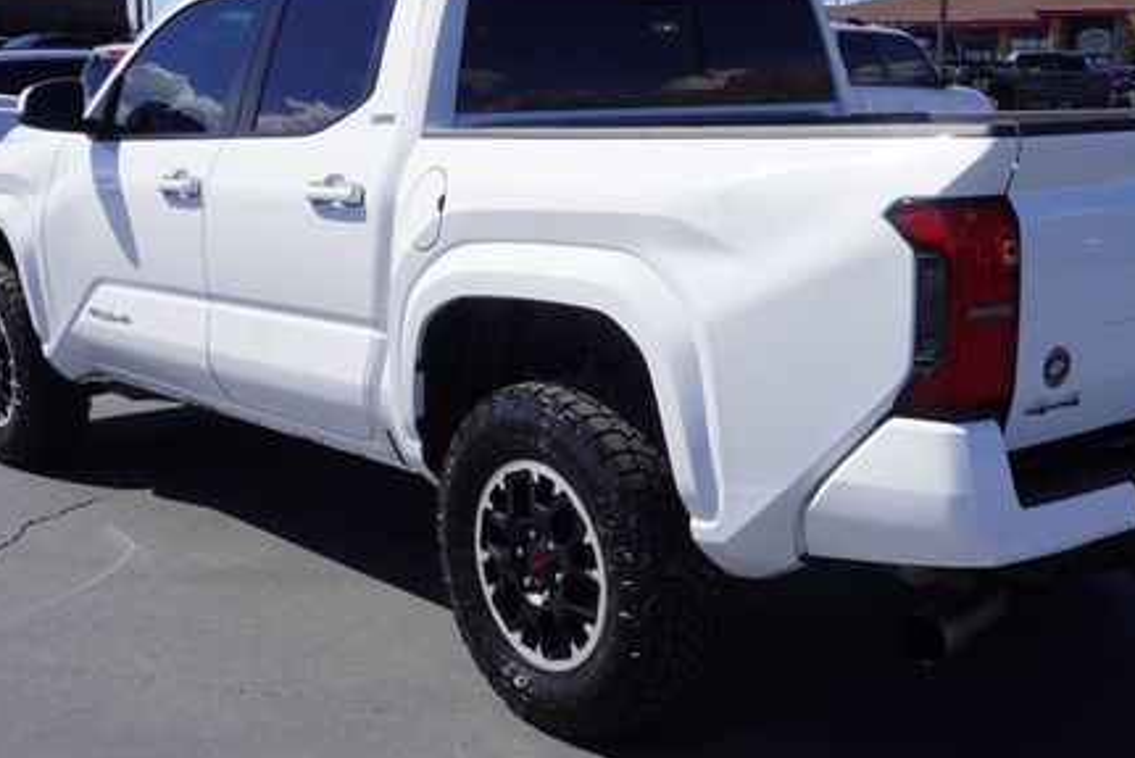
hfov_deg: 40.2
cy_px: 358
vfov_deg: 27.6
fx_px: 1546
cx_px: 661
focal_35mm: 49
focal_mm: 22
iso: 100
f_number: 10
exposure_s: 1/200
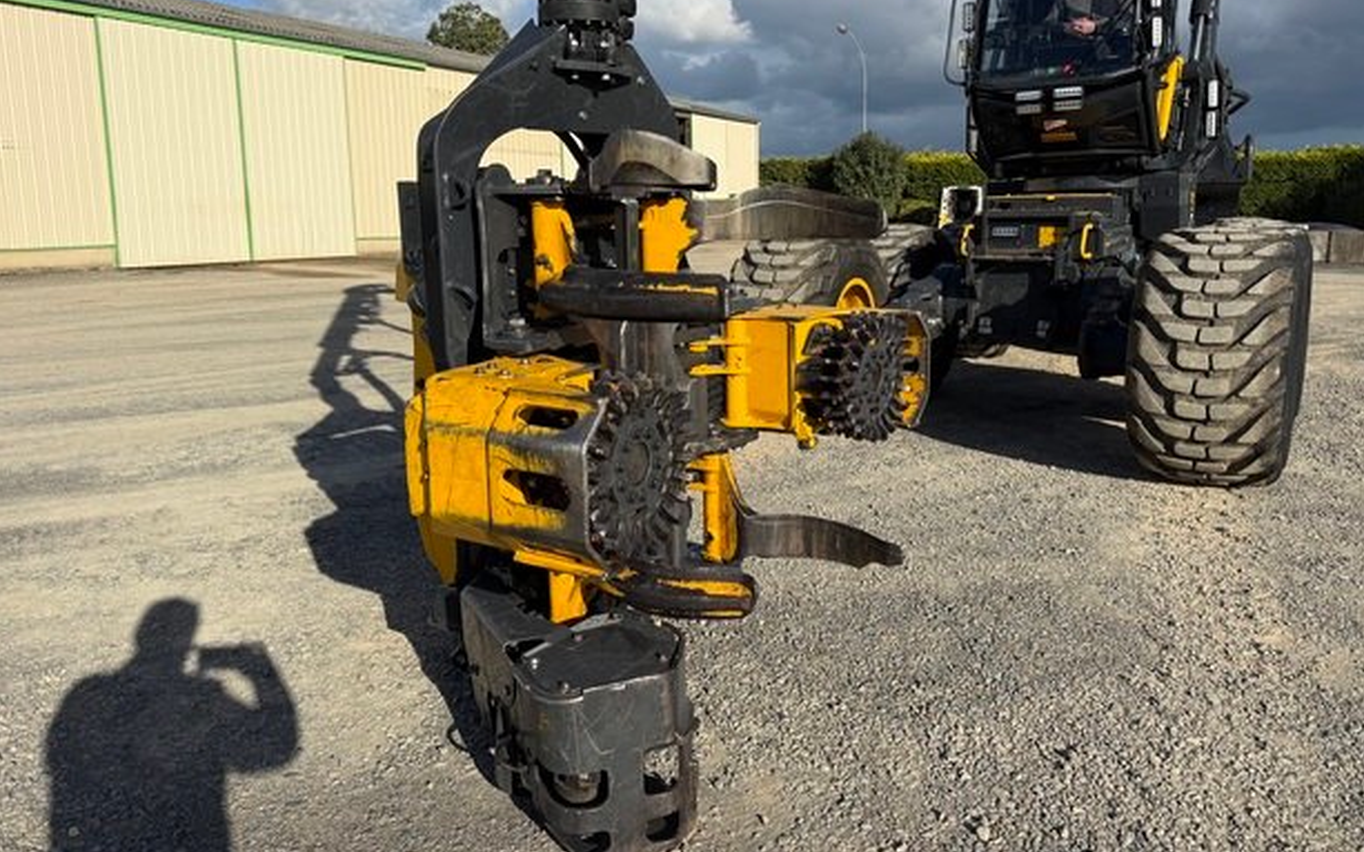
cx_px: 701
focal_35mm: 27
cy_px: 365
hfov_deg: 68.4
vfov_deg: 45.9
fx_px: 1004
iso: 80
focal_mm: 6.76
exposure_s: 1/5714
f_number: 1.78
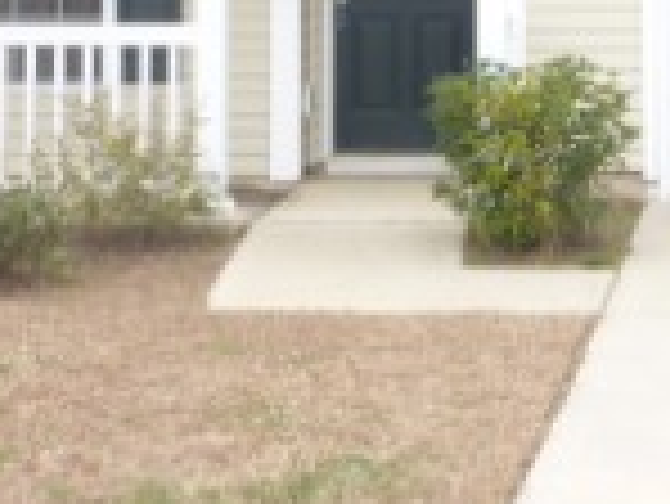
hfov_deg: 18.5
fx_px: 2034
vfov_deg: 13.7
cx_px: 535
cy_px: -112
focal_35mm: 105
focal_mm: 5.7
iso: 80
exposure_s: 1/80
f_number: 3.5
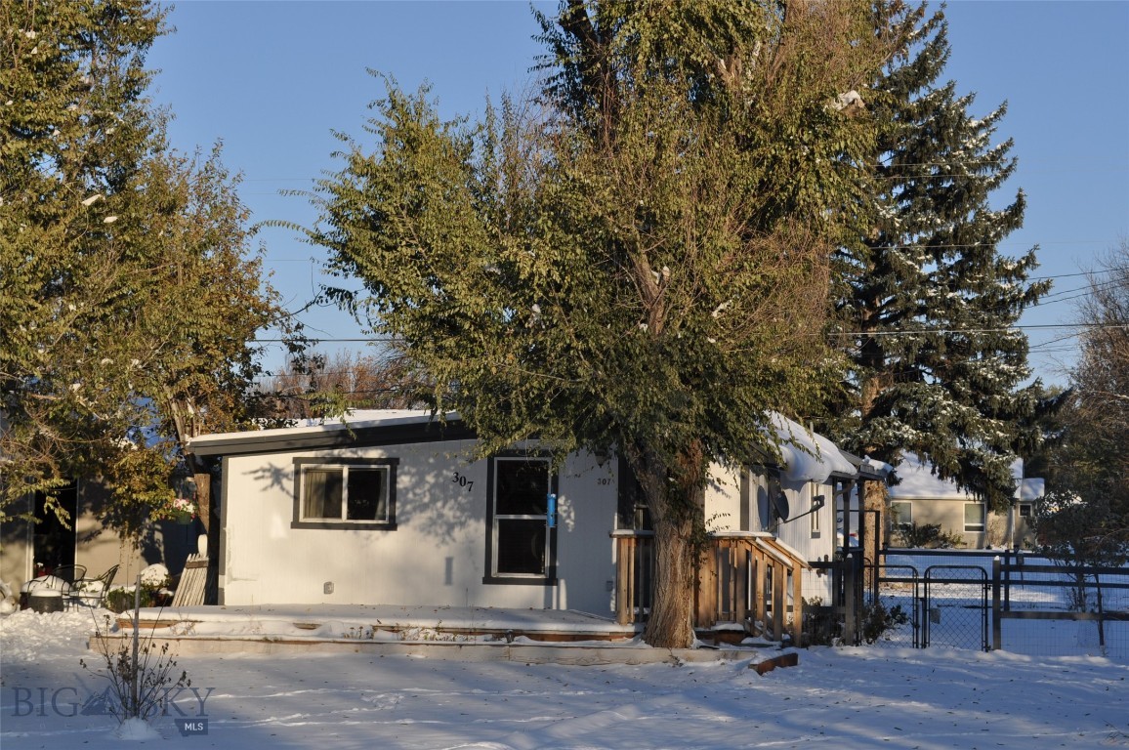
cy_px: 375
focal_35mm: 72
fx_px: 2255
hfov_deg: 28.1
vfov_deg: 18.9
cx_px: 564
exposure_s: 1/320
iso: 200
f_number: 9
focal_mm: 48
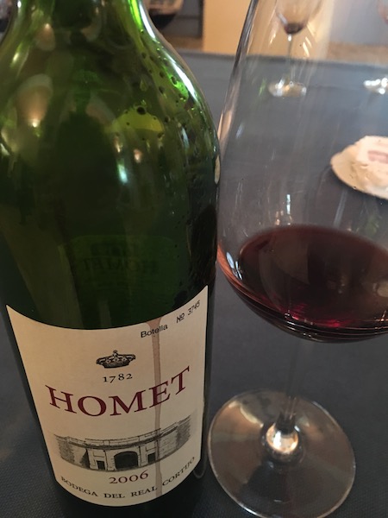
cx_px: 194
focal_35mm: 29
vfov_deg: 61.7
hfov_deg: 48.2
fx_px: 433
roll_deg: -1.5
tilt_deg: -35.7
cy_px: 259
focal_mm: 4.15
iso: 400
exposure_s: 1/17
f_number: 2.2
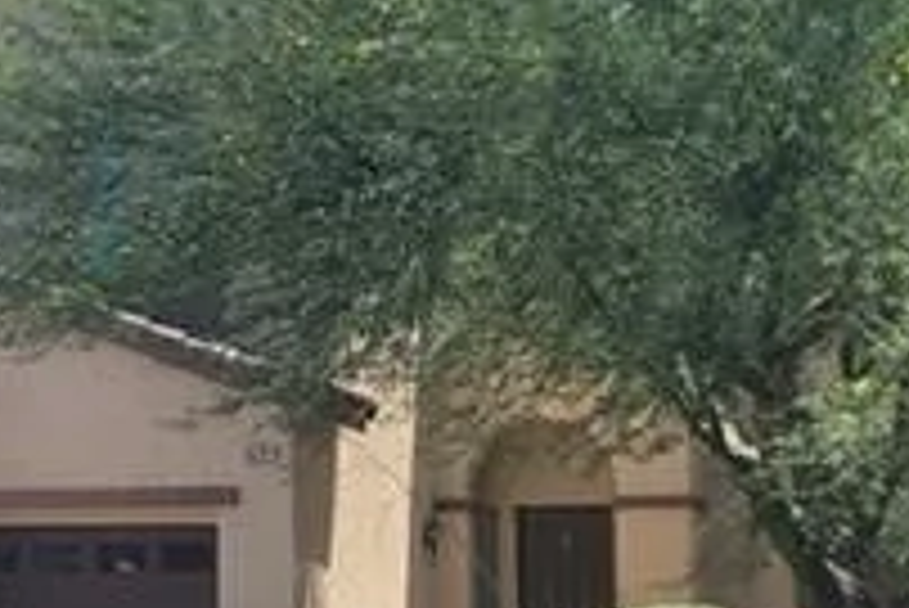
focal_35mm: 103
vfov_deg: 13.3
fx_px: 2603
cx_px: -432
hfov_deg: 17.8
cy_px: 477
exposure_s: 1/970
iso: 20
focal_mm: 7
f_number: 1.8
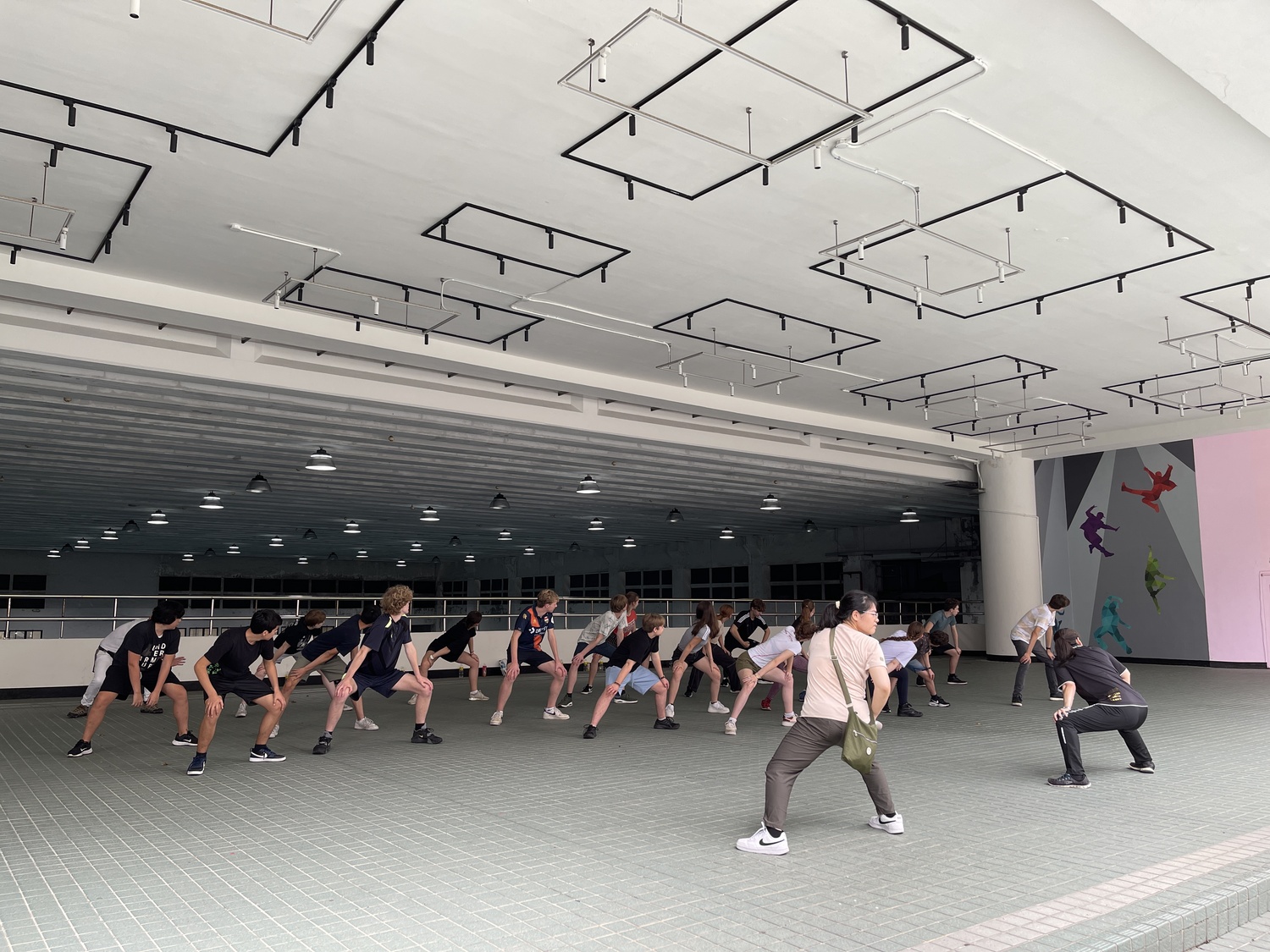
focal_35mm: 26
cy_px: 476
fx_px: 954
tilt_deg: +6.9
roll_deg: -0.7
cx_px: 635
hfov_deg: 67.3
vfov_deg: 53.1
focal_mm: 5.1
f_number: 1.6
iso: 32
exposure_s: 1/174
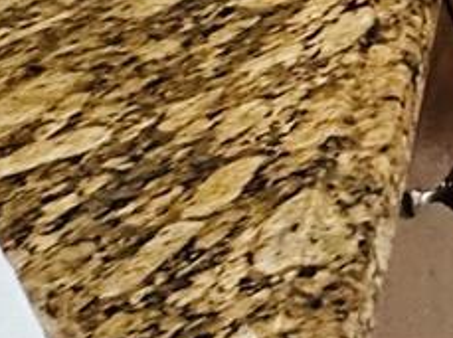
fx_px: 1280
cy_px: -506
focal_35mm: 98
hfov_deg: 9.8
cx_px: 1561
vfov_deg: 11.8
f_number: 2.2
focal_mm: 2.22
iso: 500
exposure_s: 1/60
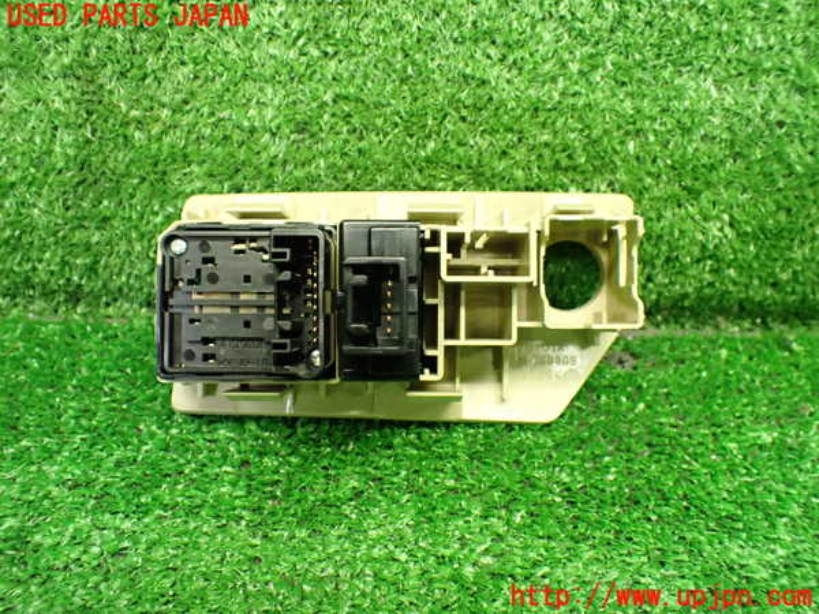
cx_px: 410
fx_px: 710
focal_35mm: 30
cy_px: 307
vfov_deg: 46.8
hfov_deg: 60.0
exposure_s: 1/60
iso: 800
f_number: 2.3
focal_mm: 5.4
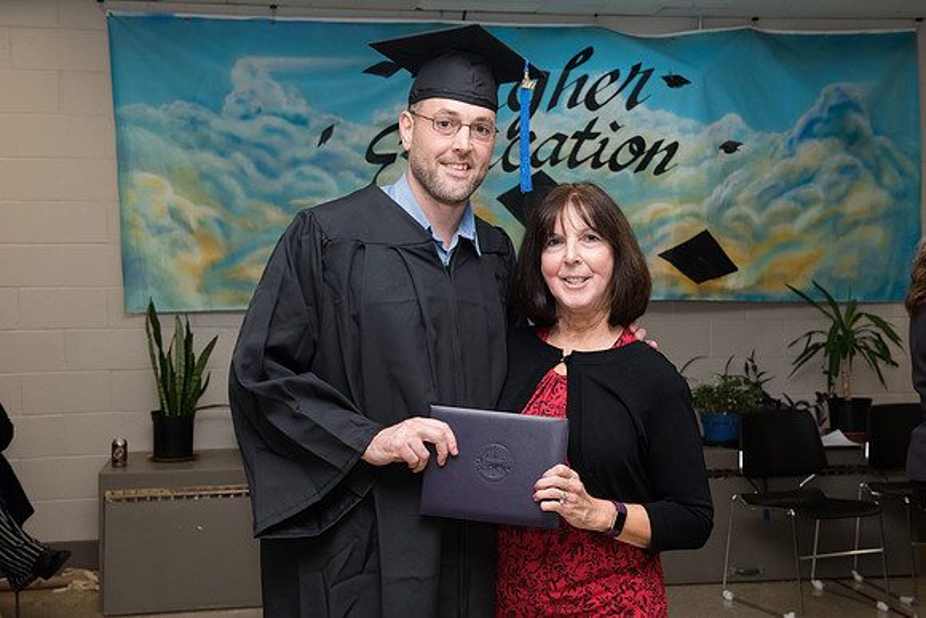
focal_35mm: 48
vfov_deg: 28.1
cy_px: 309
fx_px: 1235
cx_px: 463
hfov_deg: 41.1
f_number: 7.1
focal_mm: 48
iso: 1600
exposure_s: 1/160
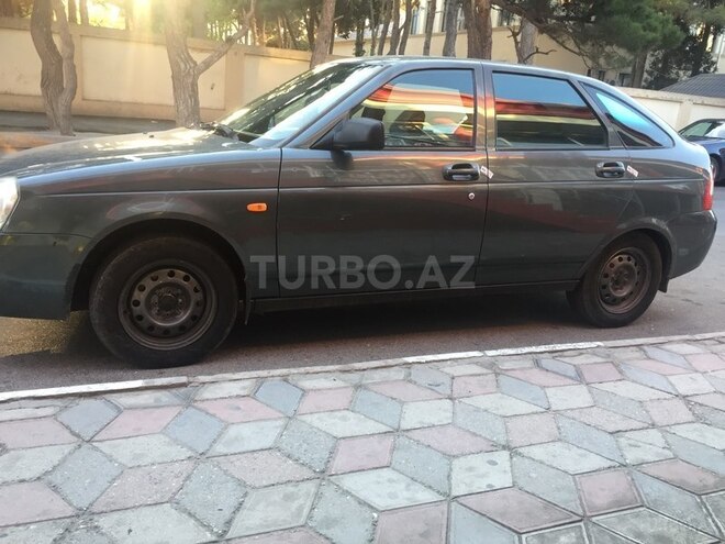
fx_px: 607
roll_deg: -5.8
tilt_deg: -16.4
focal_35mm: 29
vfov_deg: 48.2
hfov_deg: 61.7
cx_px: 362
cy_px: 272
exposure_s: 1/33
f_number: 2.2
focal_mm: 4.15
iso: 32
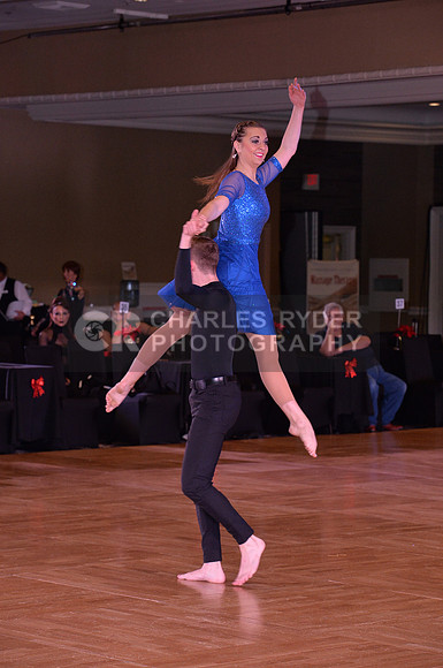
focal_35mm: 122
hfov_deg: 11.2
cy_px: 334
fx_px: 2258
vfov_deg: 16.8
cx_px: 222
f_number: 6.3
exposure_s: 1/250
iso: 2000
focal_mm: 122
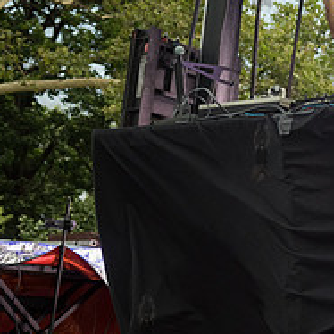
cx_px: 491
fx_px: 972
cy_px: 63
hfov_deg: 17.6
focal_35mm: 89
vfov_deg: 19.3
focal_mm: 32
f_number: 4.5
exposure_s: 1/250
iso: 2000
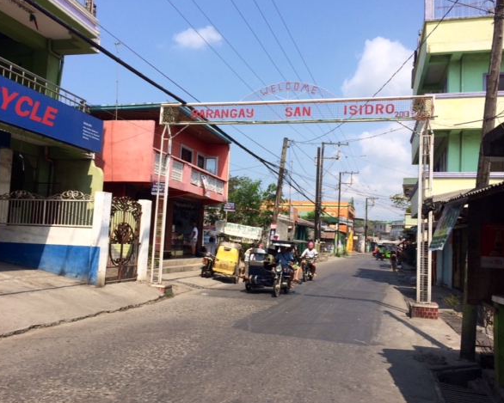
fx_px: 477
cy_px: 203
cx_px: 252
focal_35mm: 32
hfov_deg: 55.7
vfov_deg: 45.8
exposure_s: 1/2160
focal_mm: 4.12
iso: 32
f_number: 2.2
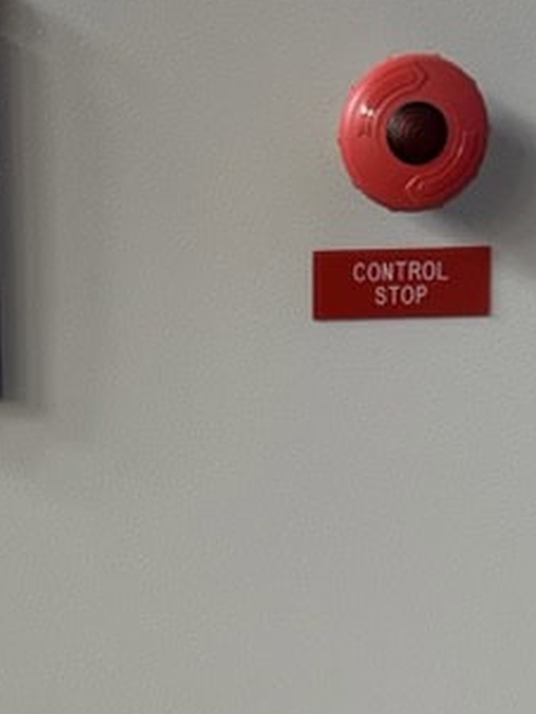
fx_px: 2104
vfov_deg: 18.5
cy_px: 783
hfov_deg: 14.5
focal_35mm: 102
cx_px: 197
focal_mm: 6.8
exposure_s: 1/79
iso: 200
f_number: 1.8
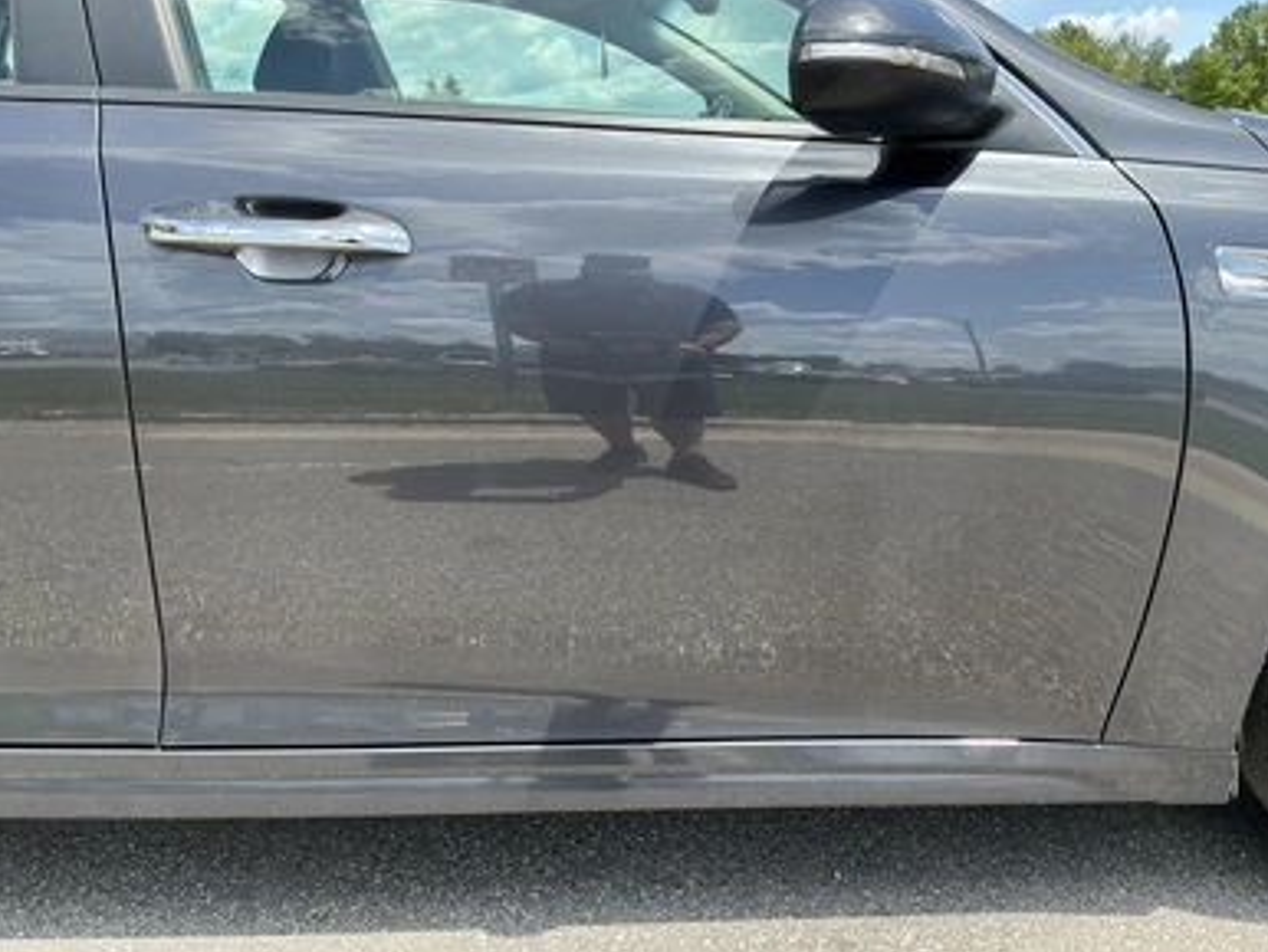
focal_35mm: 29
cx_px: 627
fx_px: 1063
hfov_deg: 61.6
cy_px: 483
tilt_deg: -14.9
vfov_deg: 48.3
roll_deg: +0.5
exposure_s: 1/519
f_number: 1.8
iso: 25
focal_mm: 3
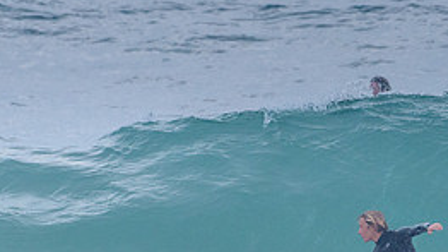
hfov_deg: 1.7
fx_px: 14864
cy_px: 253
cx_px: 319
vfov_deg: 1.0
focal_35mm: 1252
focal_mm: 440
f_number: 5.6
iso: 1600
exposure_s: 1/2000
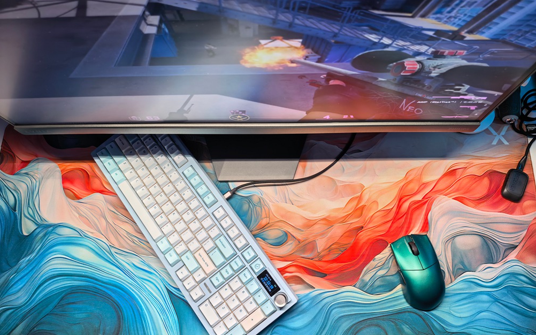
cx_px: 272
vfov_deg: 47.6
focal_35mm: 26
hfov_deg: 70.4
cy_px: 171
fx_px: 380
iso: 64
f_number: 2
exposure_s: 1/100
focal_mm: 6.98
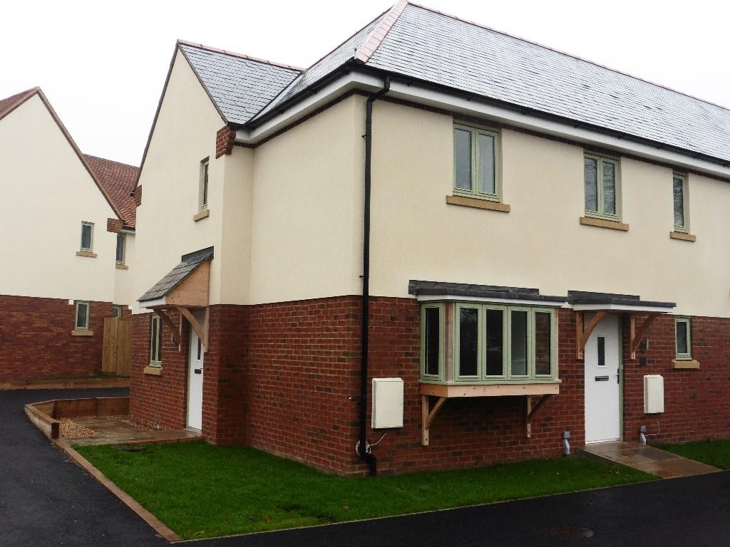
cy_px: 274
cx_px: 365
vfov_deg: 41.8
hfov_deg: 54.0
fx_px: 717
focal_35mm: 34
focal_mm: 6.1
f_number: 3.7
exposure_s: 1/60
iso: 100
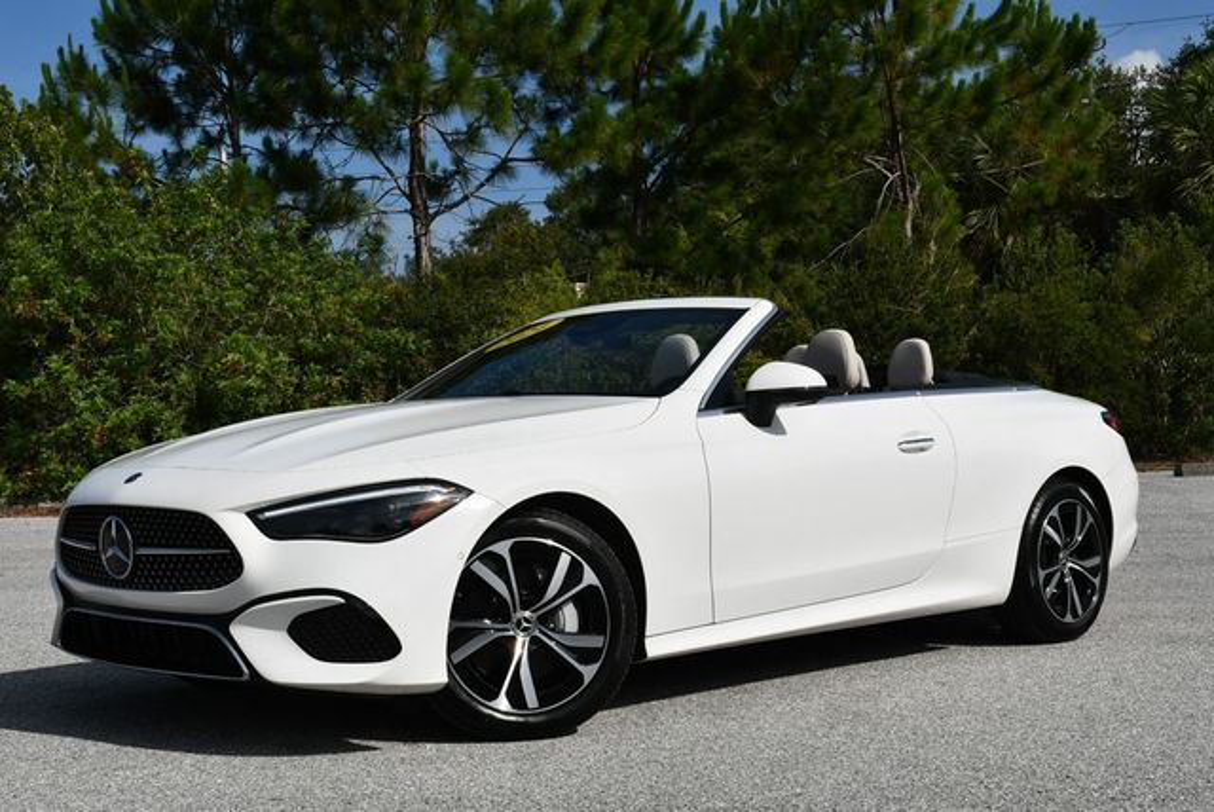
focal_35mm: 52
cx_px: 607
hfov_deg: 38.2
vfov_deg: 26.0
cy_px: 406
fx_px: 1755
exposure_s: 1/400
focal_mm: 26
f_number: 10
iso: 100
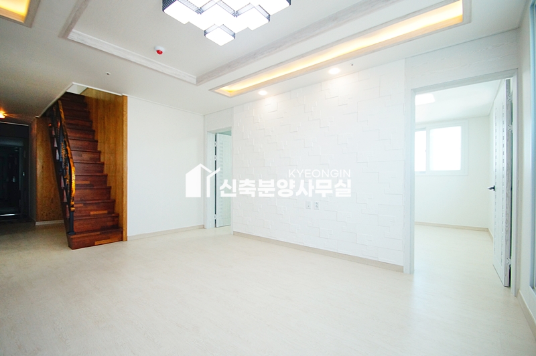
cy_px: 178
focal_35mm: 15
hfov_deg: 100.4
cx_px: 268
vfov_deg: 77.2
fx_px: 223
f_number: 3.5
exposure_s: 1/160
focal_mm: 10
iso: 800
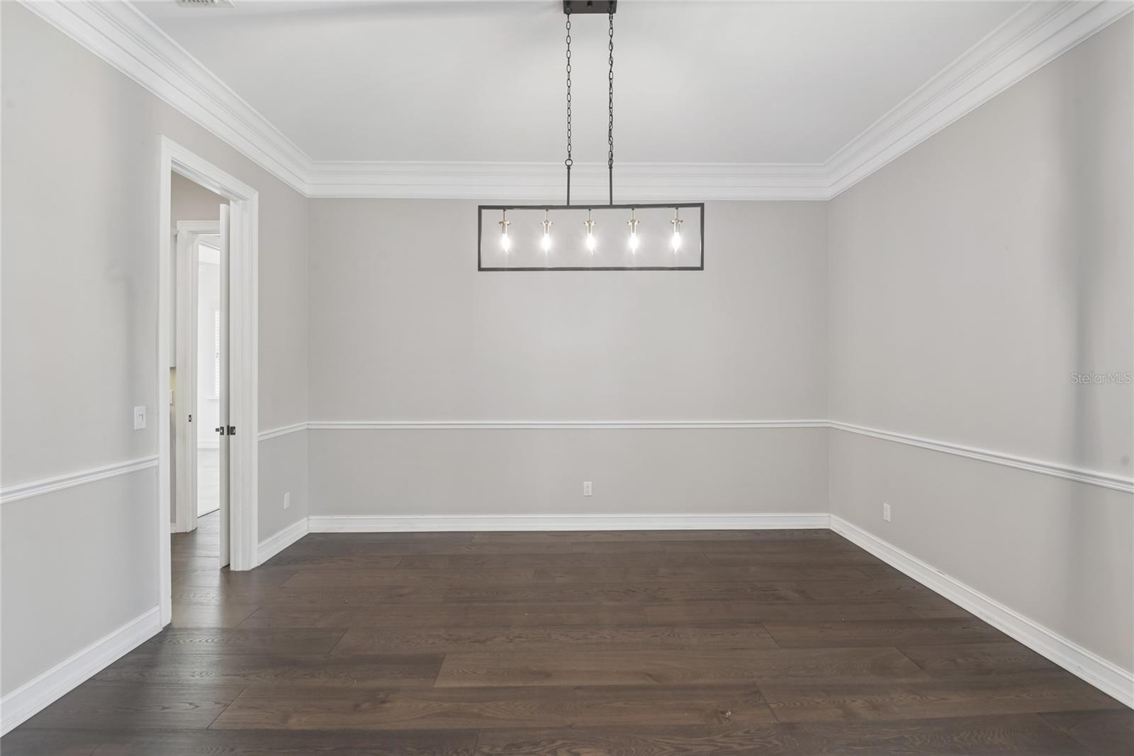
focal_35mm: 16
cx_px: 567
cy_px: 378
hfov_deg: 96.7
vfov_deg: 73.7
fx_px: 504
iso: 400
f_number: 8
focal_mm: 16
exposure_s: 1/10
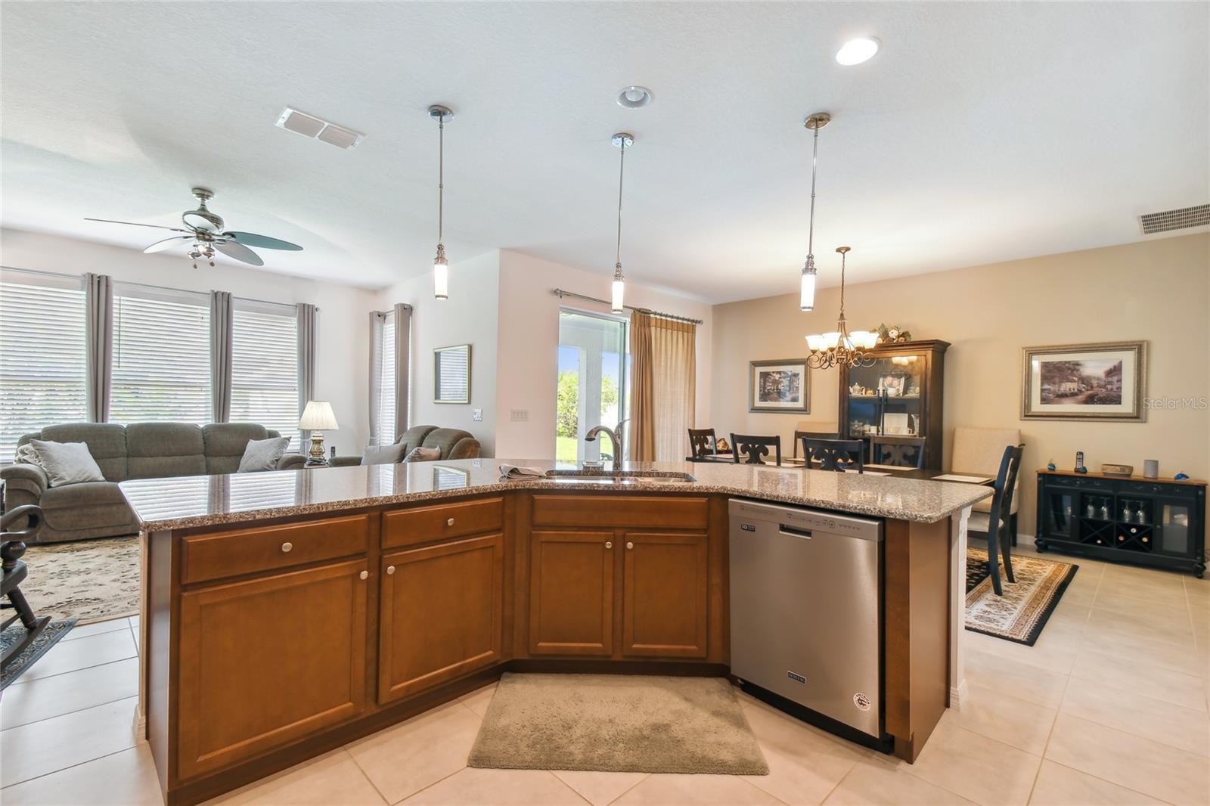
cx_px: 605
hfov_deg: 100.4
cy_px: 403
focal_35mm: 15
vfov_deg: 77.3
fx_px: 504
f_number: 7.1
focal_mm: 10
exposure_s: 1/8
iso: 100
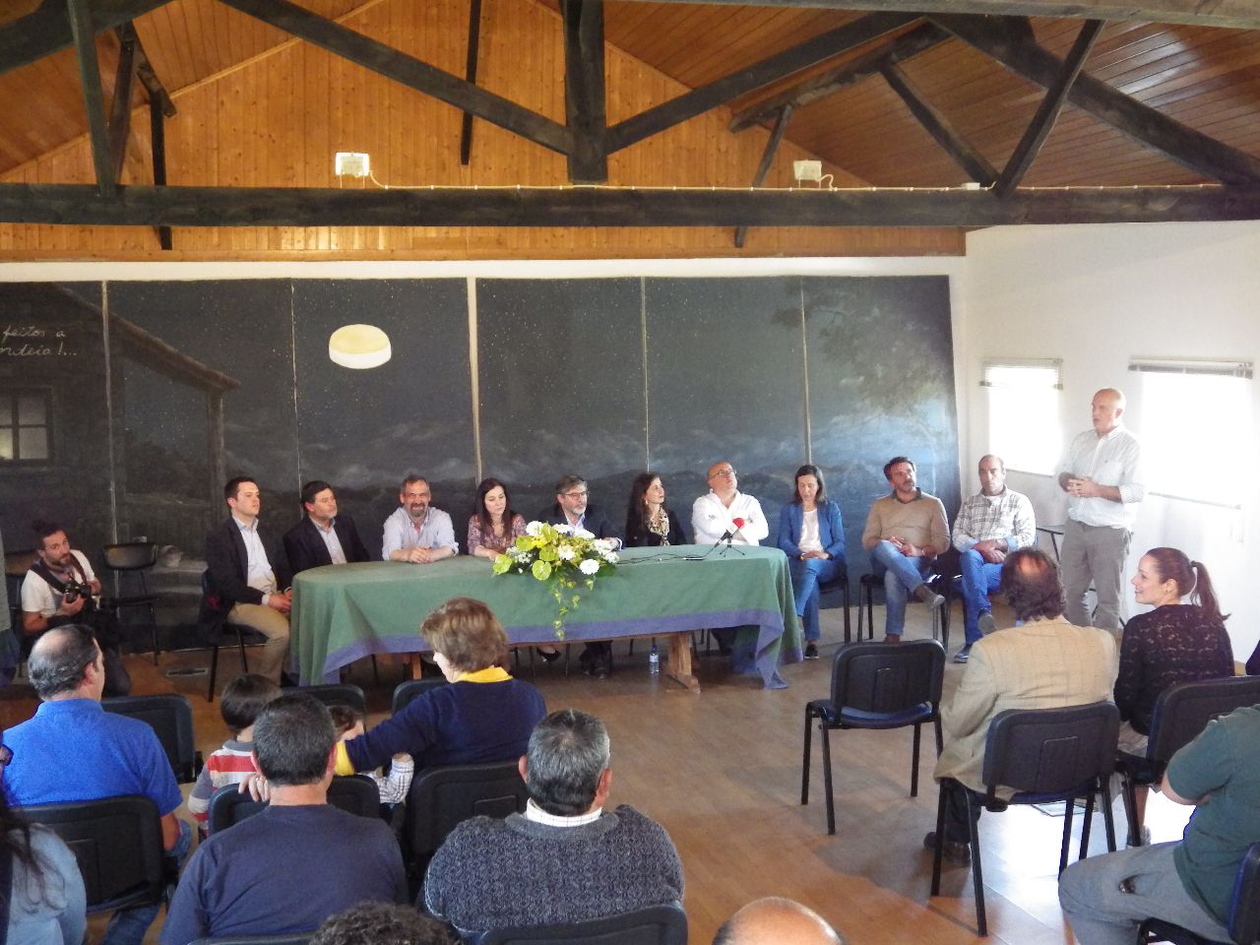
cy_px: 472
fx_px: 1492
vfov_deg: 35.1
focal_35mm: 41
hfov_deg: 45.8
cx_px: 630
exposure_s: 1/25
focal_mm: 7.4
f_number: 3.6
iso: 800
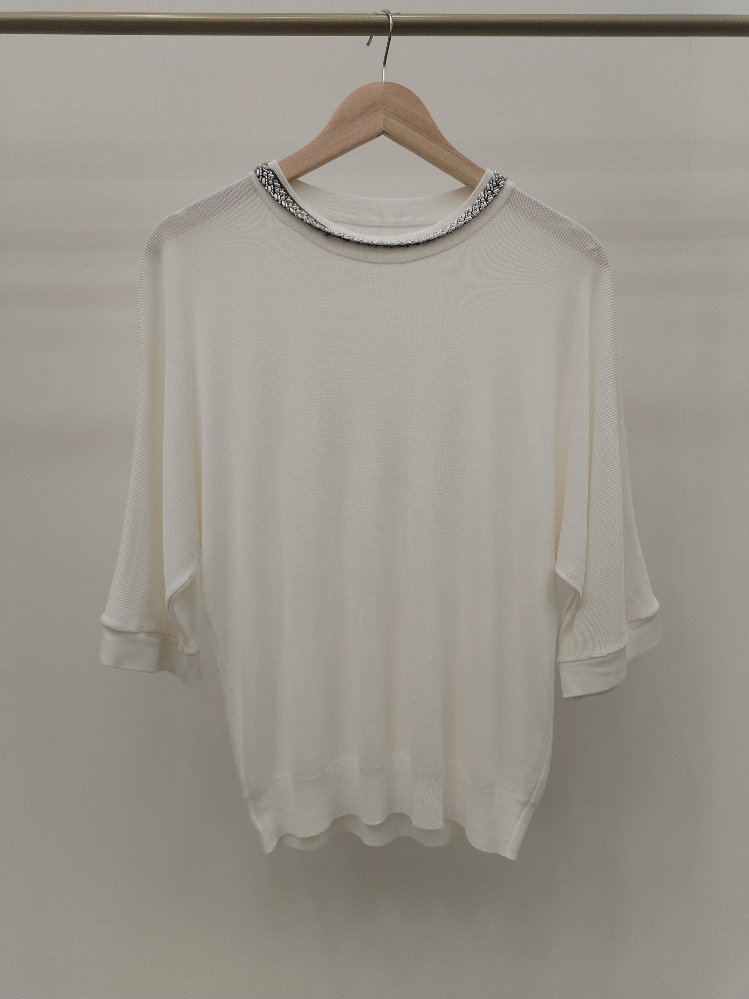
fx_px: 837
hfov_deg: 48.2
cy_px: 500
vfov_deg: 61.7
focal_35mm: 29
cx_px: 374
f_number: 1.8
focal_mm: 4.75
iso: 119
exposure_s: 1/120
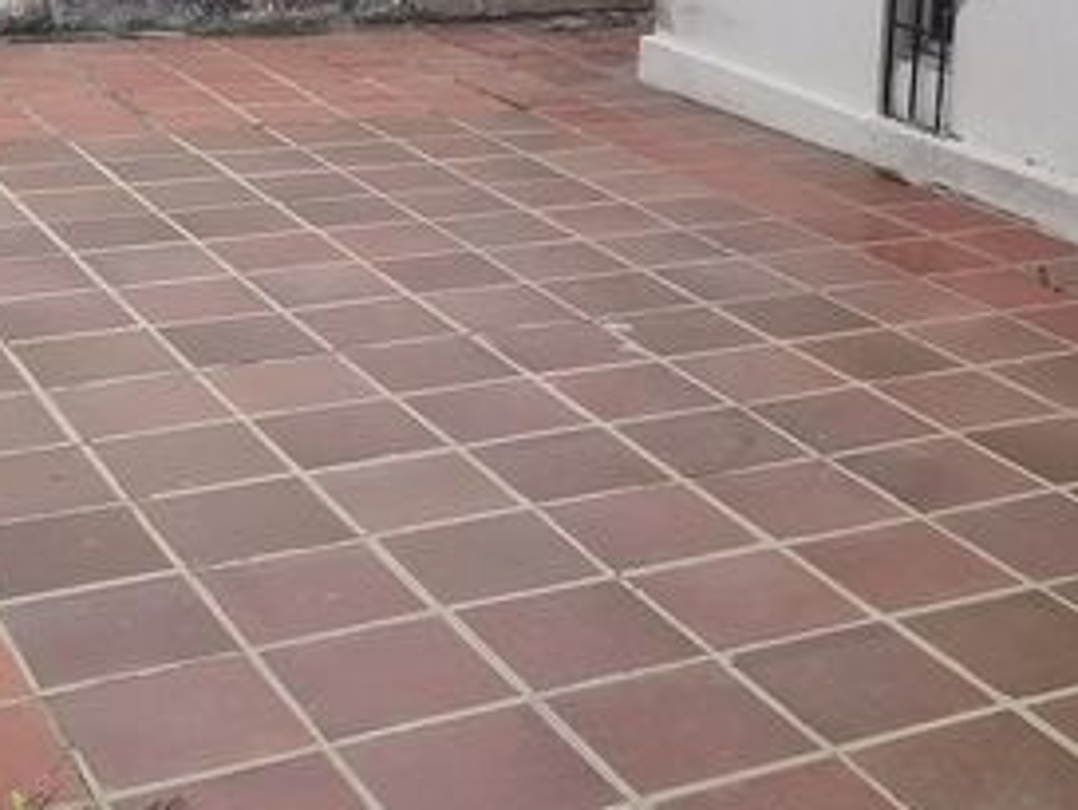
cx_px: 634
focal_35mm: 66
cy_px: 91
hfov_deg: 29.3
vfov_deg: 21.8
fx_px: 2056
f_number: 1.7
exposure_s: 1/1053
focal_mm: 3.93
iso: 50
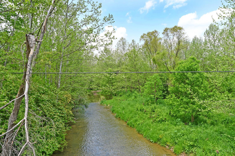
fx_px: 163
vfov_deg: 51.3
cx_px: 118
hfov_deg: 71.5
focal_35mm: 25
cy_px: 78
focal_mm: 25
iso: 100
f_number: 5.6
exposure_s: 1/250
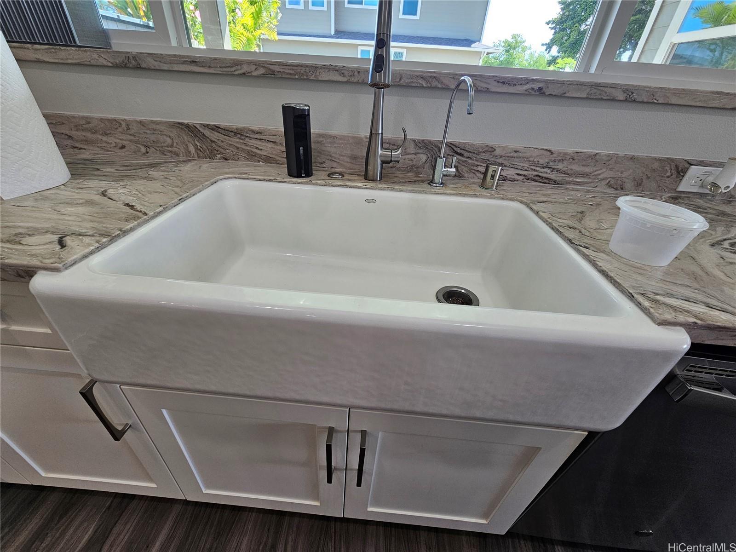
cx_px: 368
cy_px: 276
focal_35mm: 13
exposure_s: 1/60
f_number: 2.2
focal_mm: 2.2
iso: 64
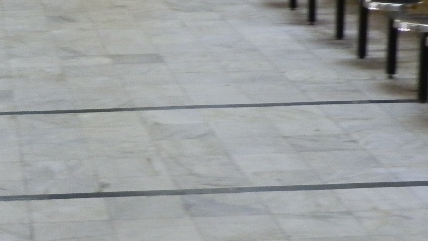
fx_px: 1328
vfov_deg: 10.4
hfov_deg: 18.0
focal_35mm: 117
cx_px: 49
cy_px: 132
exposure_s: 1/13
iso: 200
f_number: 3.5
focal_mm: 6.17
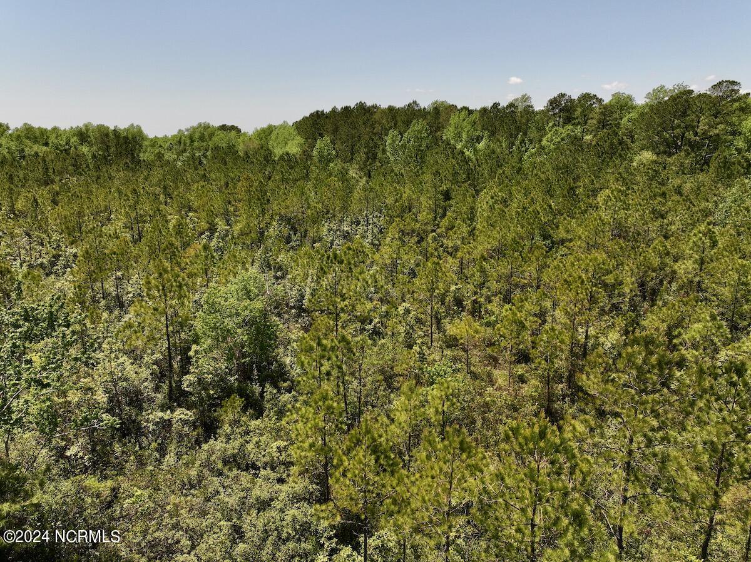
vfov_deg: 56.8
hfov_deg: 71.6
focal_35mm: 24
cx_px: 376
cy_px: 281
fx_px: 520
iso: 100
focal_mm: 12.29
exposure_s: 1/160
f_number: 2.8
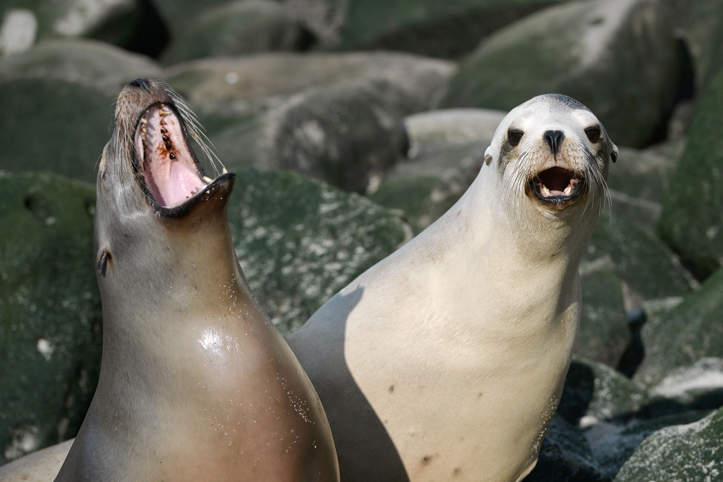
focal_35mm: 200
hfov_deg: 10.3
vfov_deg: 6.9
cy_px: 241
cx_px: 362
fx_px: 4016
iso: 200
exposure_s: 1/2000
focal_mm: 200
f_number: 8
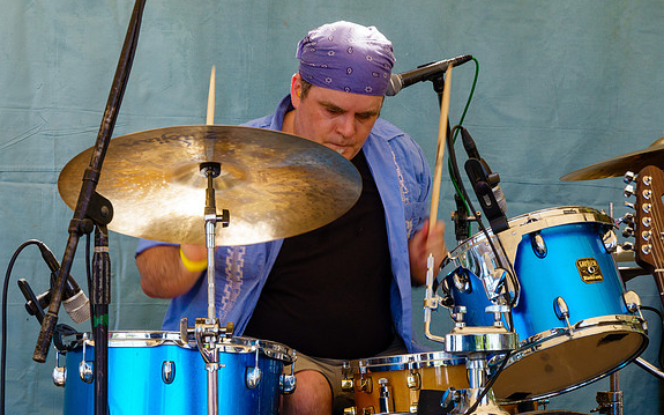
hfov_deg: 18.4
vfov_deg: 11.6
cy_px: 194
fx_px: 2044
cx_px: 304
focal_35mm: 113
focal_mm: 37.41
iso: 250
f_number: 5.6
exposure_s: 1/125
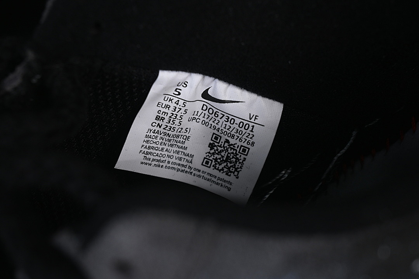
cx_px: 210
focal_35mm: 75
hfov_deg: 27.0
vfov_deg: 18.2
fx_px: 873
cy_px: 140
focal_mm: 50
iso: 160
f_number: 6.3
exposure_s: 1/50
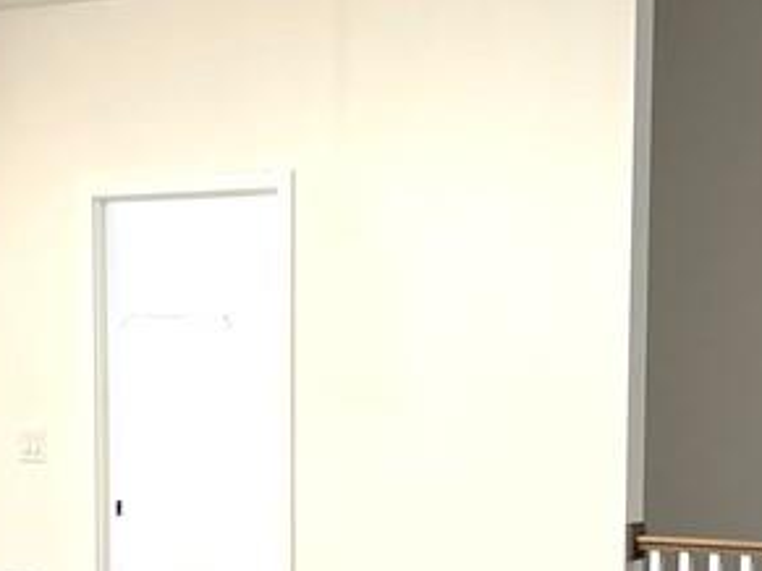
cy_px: 542
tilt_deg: -5.4
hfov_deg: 22.3
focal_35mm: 88
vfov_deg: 16.5
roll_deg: -0.1
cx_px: 424
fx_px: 1936
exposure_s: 1/60
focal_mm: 5.1
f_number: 1.6
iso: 125
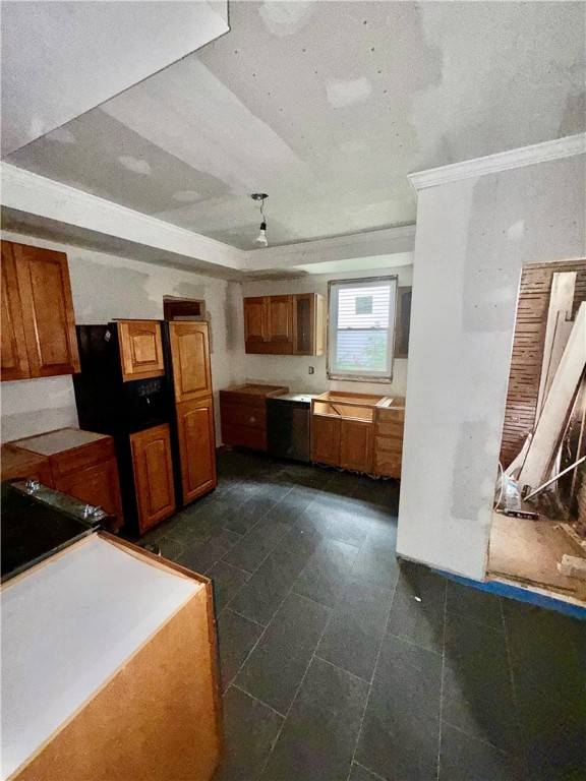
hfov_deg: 85.7
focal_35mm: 14
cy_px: 390
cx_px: 293
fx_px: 316
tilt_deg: -9.9
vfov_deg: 102.1
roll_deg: +0.1
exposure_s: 1/60
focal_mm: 2.22
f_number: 2.2
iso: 125
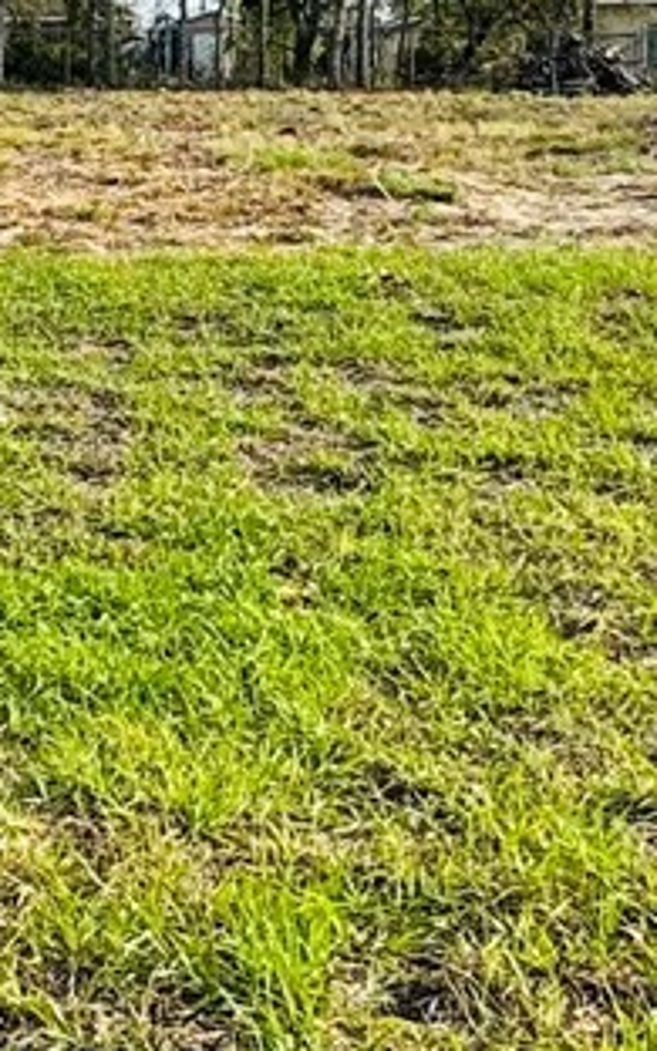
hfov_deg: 16.1
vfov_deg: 26.9
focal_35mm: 76
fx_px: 2177
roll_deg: +1.3
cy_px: 327
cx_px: -243
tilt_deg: -6.2
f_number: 2.2
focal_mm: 2.22
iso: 50
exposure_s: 1/921
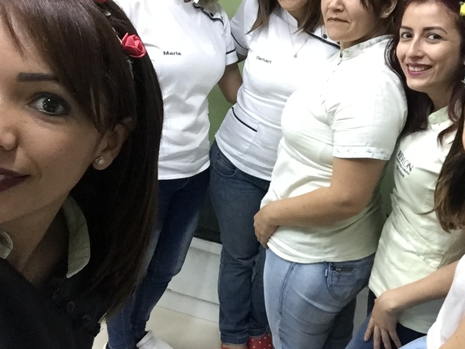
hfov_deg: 44.5
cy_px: 167
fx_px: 564
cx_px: 287
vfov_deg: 34.3
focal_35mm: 42
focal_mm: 2.65
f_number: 2.2
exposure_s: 1/33
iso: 250
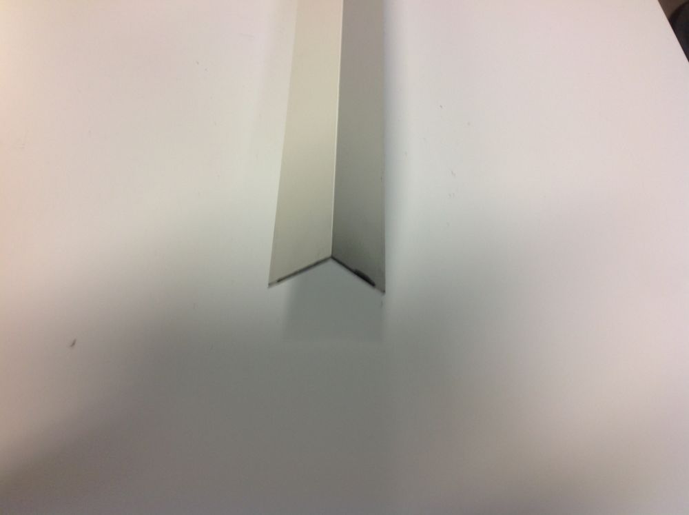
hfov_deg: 52.7
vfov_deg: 40.6
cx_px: 344
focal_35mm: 35
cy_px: 258
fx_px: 696
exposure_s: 1/17
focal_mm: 4.28
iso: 64
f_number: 2.4
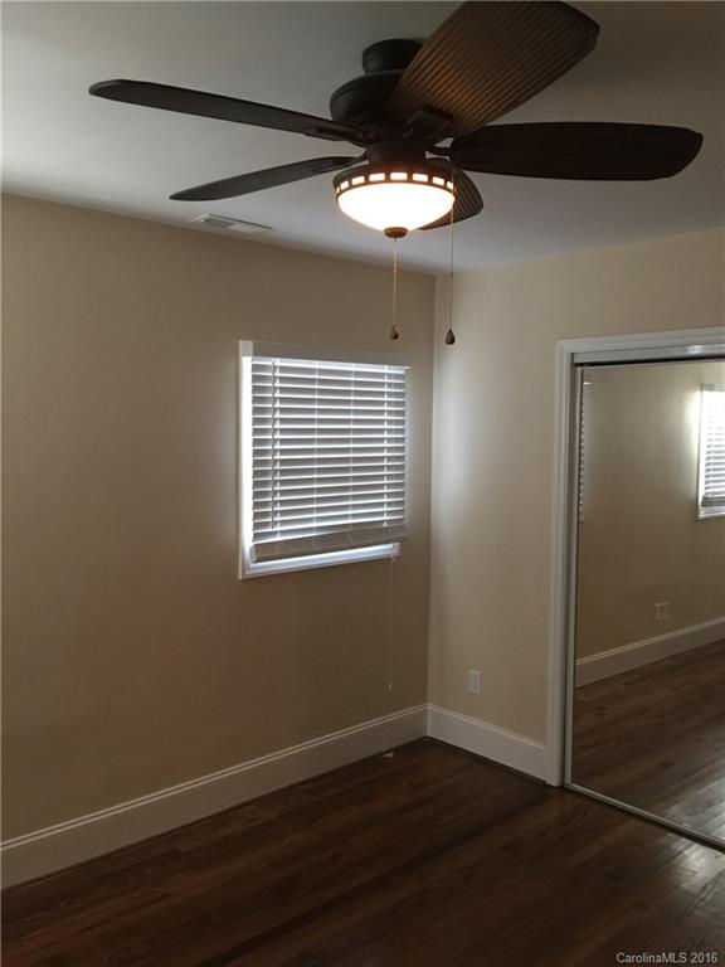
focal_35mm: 29
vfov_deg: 61.7
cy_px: 484
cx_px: 362
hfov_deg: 48.2
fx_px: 810
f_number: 2.2
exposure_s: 1/15
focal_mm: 4.15
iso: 64
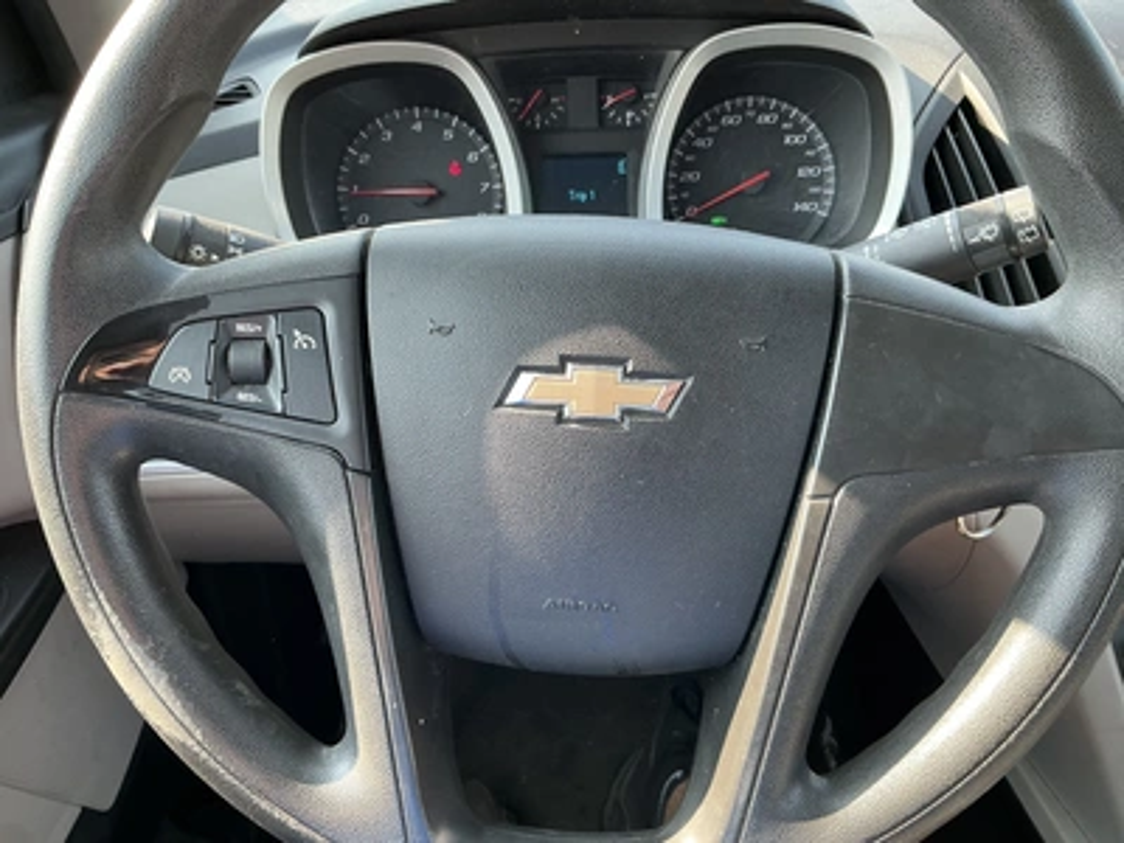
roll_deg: +3.1
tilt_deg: -29.6
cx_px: 562
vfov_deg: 49.7
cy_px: 422
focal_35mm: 28
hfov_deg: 63.4
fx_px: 909
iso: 64
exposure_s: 1/122
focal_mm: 3
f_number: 1.8
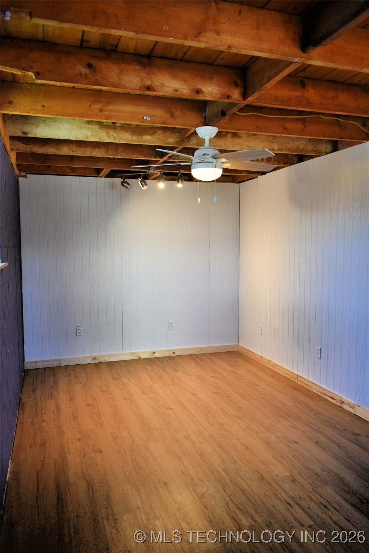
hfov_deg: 47.9
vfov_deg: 67.4
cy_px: 276
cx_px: 184
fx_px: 415
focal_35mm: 27
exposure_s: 1/60
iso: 500
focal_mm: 18
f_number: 4
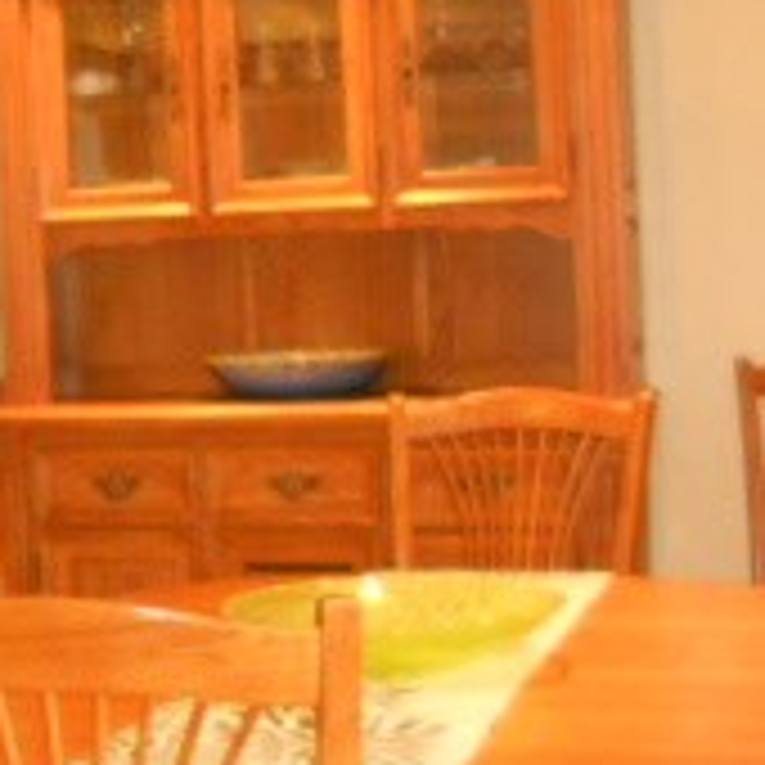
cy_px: 310
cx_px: -81
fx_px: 2250
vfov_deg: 19.3
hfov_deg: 18.5
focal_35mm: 90
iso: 500
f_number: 3.2
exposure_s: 1/25
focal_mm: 4.9
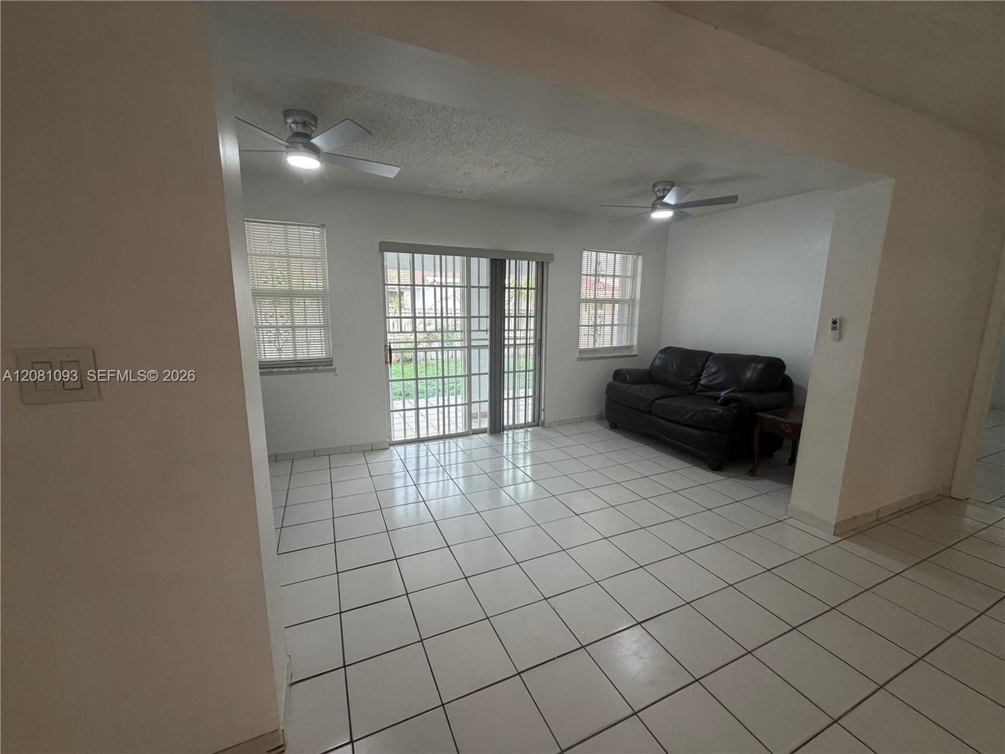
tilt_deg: -8.7
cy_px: 377
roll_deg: -0.2
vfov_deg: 85.7
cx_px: 502
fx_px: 406
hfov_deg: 102.1
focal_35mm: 14
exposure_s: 1/60
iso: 200
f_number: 2.2
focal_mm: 2.22
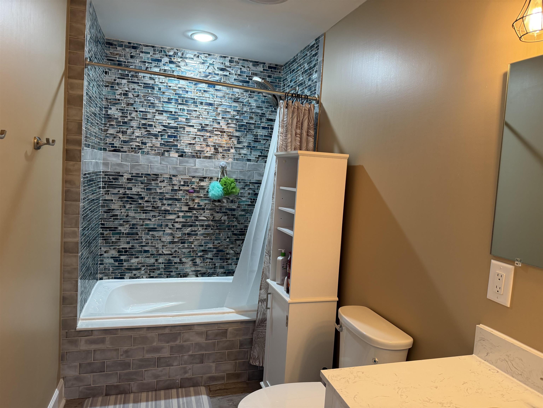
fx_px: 376
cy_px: 204
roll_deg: -4.4
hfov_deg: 71.6
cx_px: 272
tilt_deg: -4.4
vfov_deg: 56.8
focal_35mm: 24
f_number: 1.78
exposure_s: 1/60
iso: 160
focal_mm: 6.76
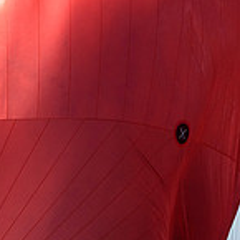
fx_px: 9632
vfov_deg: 1.4
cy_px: 314
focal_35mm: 1228
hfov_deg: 1.4
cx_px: -31
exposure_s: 1/2500
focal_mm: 240
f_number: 5
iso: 400
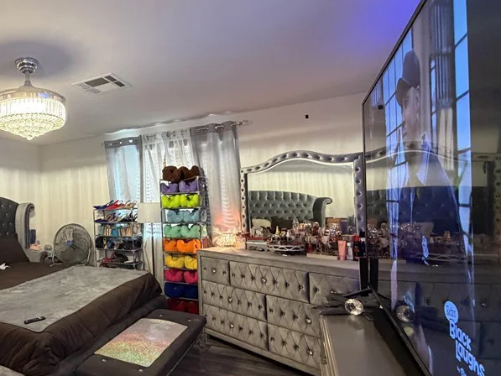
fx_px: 347
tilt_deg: +0.9
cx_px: 73
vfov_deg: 56.8
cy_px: 197
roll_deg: +2.7
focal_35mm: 24
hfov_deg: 62.8
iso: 500
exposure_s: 1/60
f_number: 2.2
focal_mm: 2.22
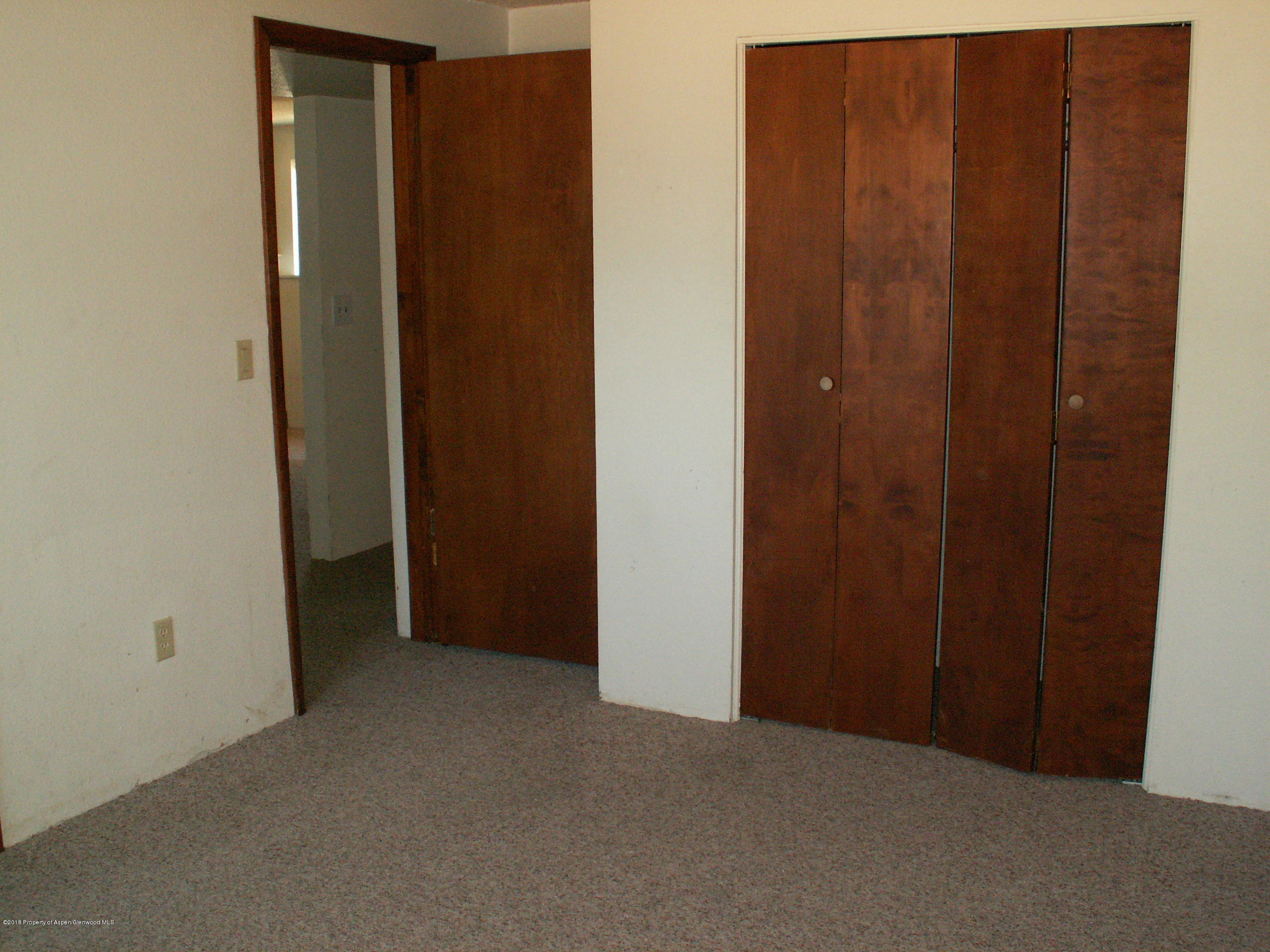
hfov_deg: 52.6
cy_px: 476
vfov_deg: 40.7
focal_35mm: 35
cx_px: 635
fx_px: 1284
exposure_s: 1/40
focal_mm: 5.86
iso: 160
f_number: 2.8
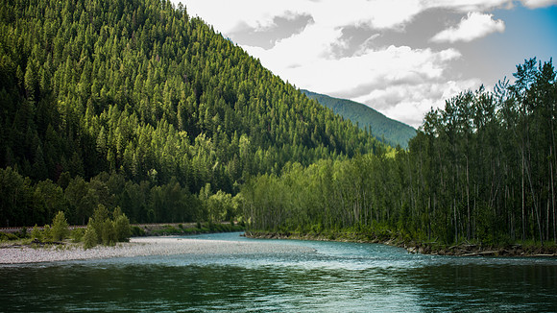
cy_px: 186
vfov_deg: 14.8
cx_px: 278
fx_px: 1207
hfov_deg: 26.0
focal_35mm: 82
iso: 100
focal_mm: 78
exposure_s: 1/250
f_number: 2.8
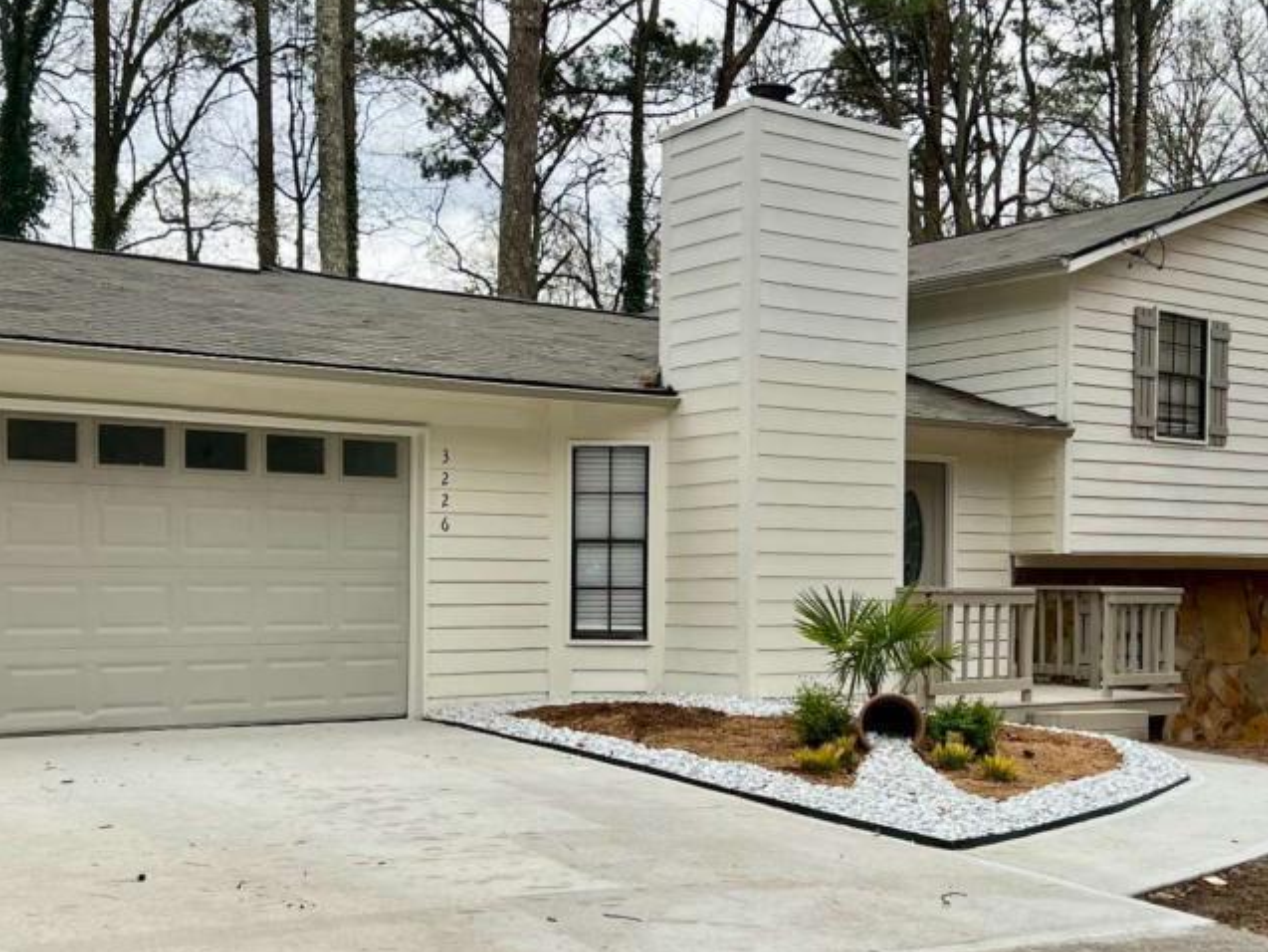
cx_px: 585
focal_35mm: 49
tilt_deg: -0.6
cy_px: 615
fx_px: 1795
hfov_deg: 38.9
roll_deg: -0.6
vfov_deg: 29.5
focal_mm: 5.7
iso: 50
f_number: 1.5
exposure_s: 1/723
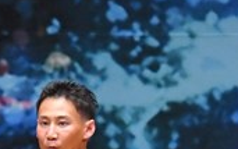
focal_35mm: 1107
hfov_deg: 1.9
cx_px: -5
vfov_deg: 1.2
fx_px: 7183
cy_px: 340
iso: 8000
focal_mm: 160
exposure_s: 1/400
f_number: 5.6
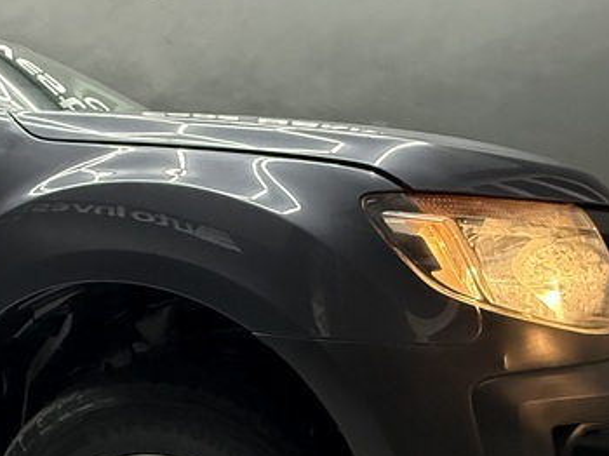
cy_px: 339
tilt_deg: -8.0
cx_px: 63
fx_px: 721
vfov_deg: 34.4
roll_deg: +0.9
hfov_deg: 42.1
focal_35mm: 41
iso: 640
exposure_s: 1/100
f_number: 2.2
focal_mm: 2.22
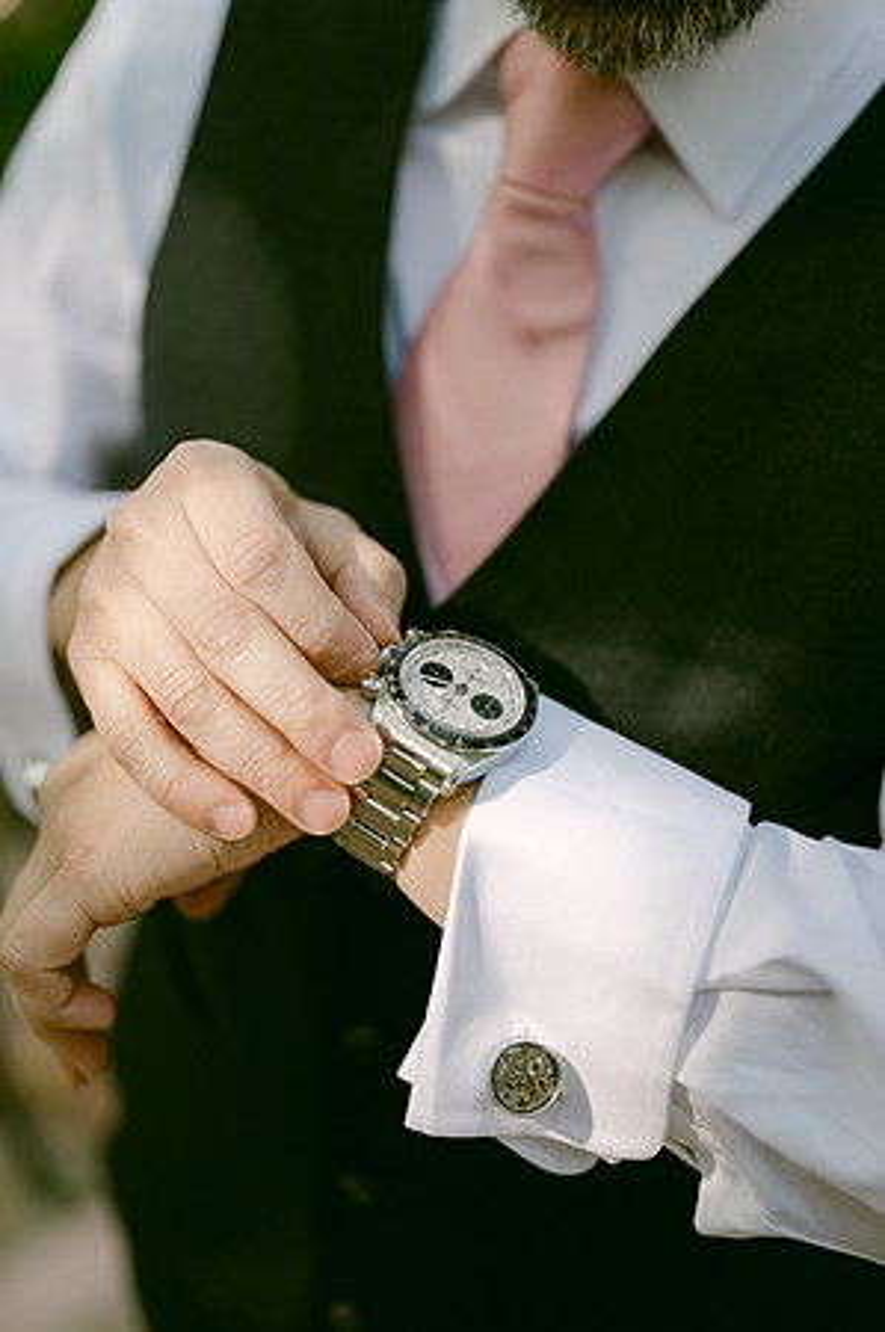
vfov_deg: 39.6
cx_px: 442
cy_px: 666
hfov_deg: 26.9
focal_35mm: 50
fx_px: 1848
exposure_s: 1/160
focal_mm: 50
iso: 100
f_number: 1.8
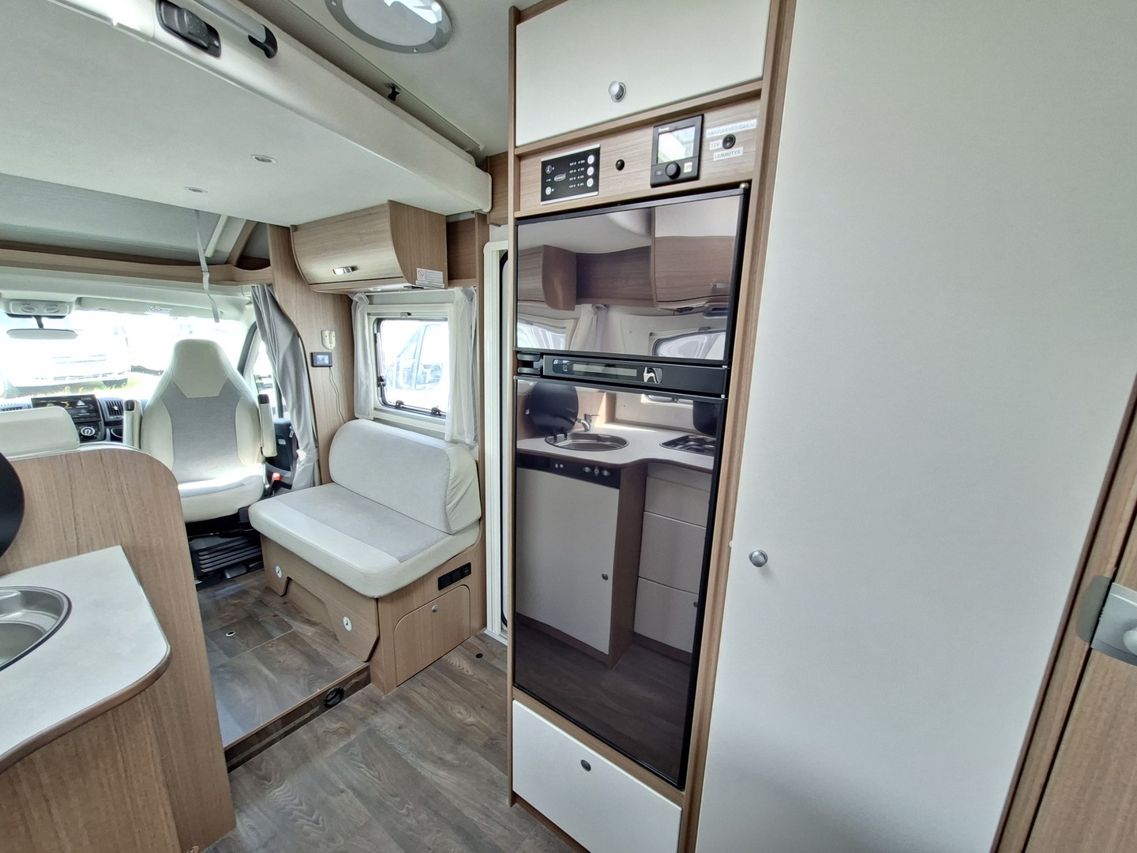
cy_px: 426
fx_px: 427
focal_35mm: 13
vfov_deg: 89.9
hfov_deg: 106.2
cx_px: 568
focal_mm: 1.74
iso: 160
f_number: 2.2
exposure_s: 1/30
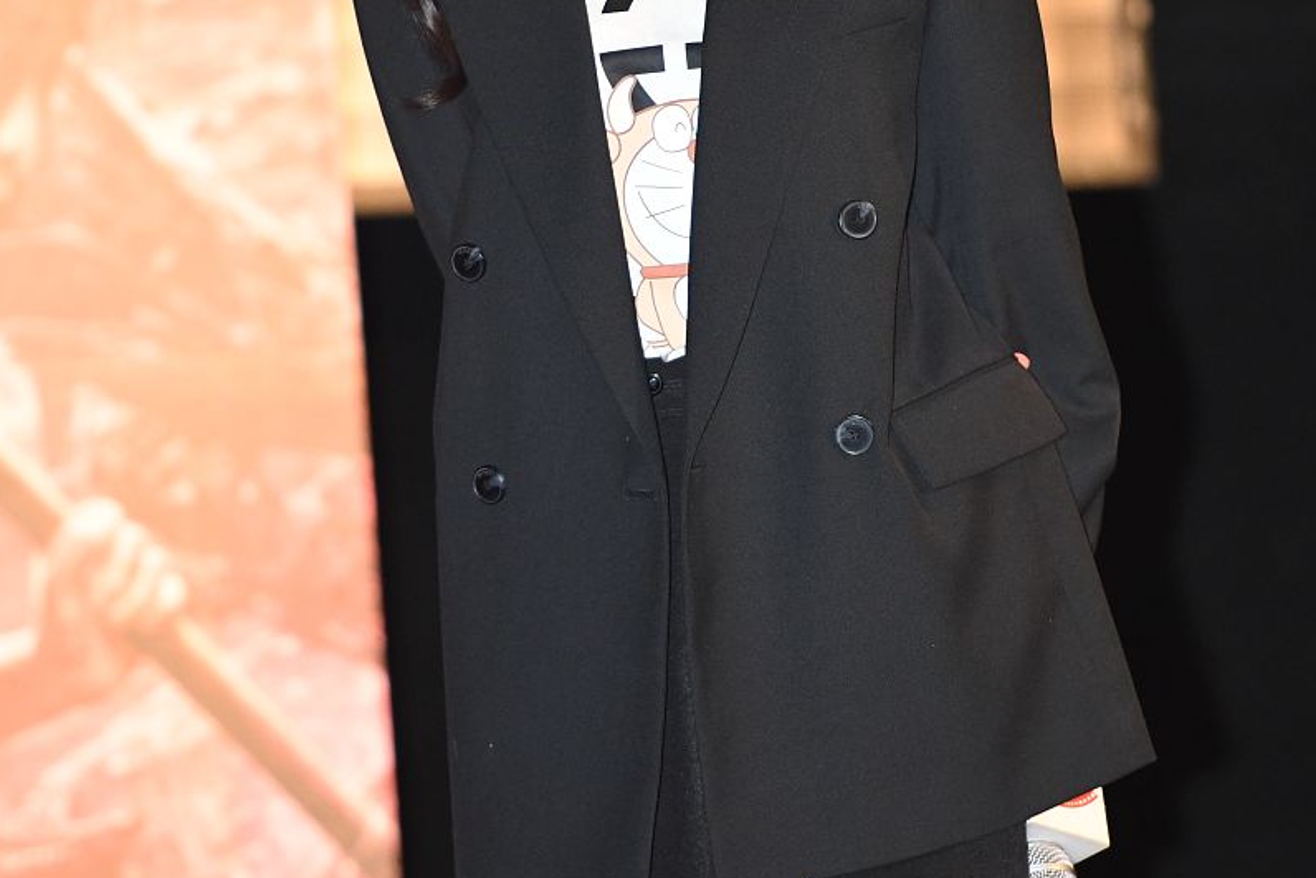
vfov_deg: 3.0
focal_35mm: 452
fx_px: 16525
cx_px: 656
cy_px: 212
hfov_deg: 4.6
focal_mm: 200
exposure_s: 1/250
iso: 2500
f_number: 2.8
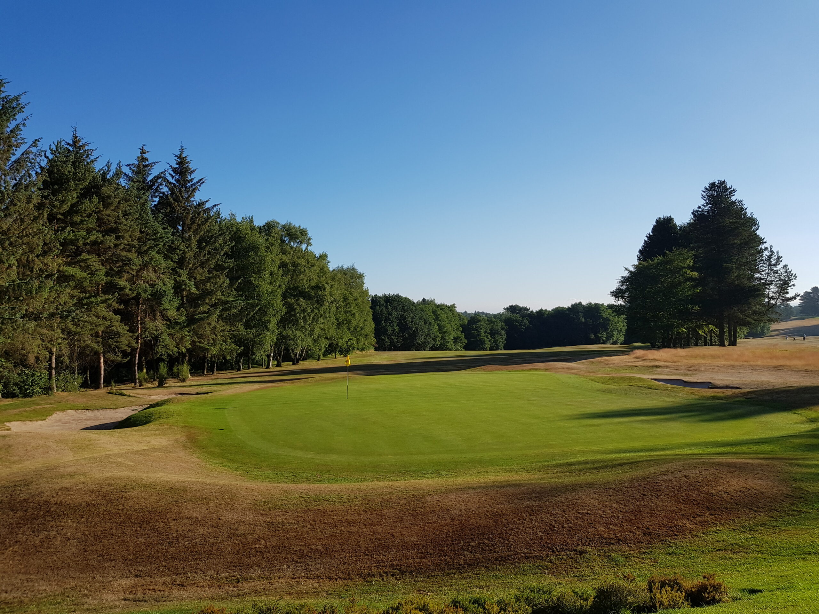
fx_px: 615
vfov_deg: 53.1
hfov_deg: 67.3
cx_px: 410
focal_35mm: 26
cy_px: 307
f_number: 1.7
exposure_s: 1/2160
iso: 40
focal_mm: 4.2
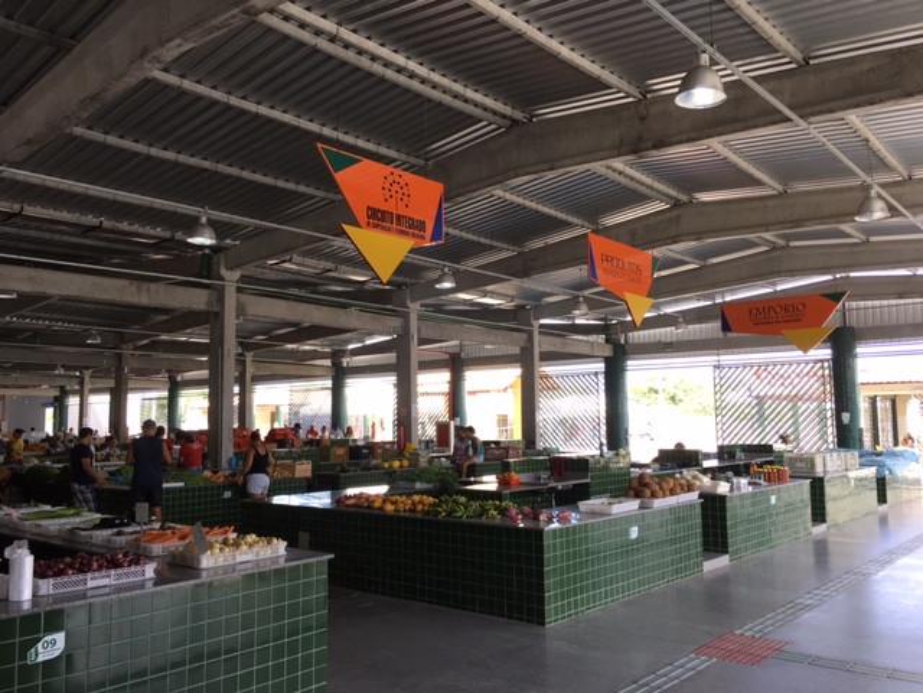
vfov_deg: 48.2
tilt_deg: +4.3
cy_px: 346
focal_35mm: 29
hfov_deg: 61.7
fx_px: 773
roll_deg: +0.5
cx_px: 462
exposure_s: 1/120
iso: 40
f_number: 2.2
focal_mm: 4.15
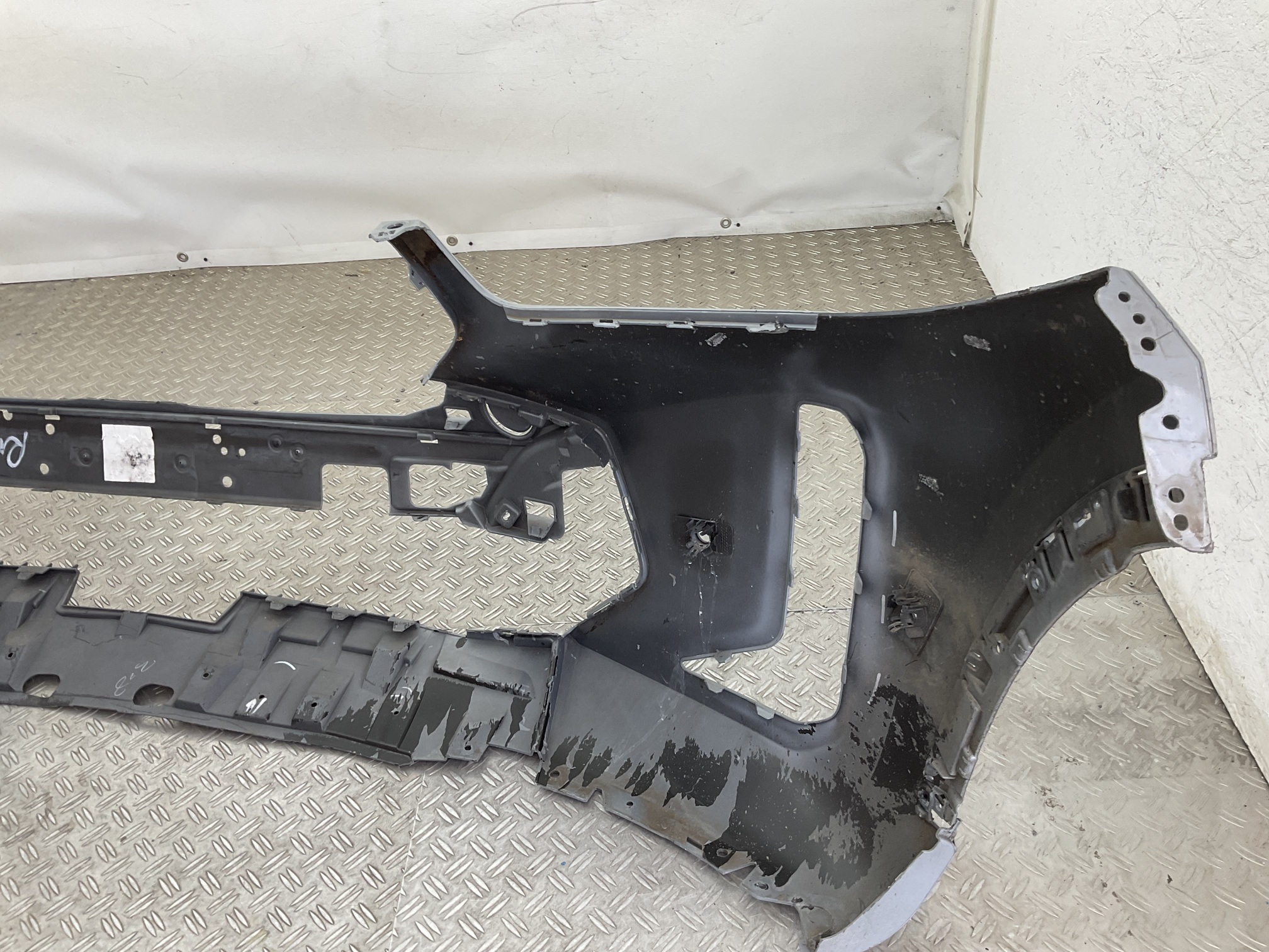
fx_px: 1063
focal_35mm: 29
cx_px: 634
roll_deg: +4.7
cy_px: 476
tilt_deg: -36.3
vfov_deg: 48.2
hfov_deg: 61.7
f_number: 1.8
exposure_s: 1/100
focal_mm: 3
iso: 25
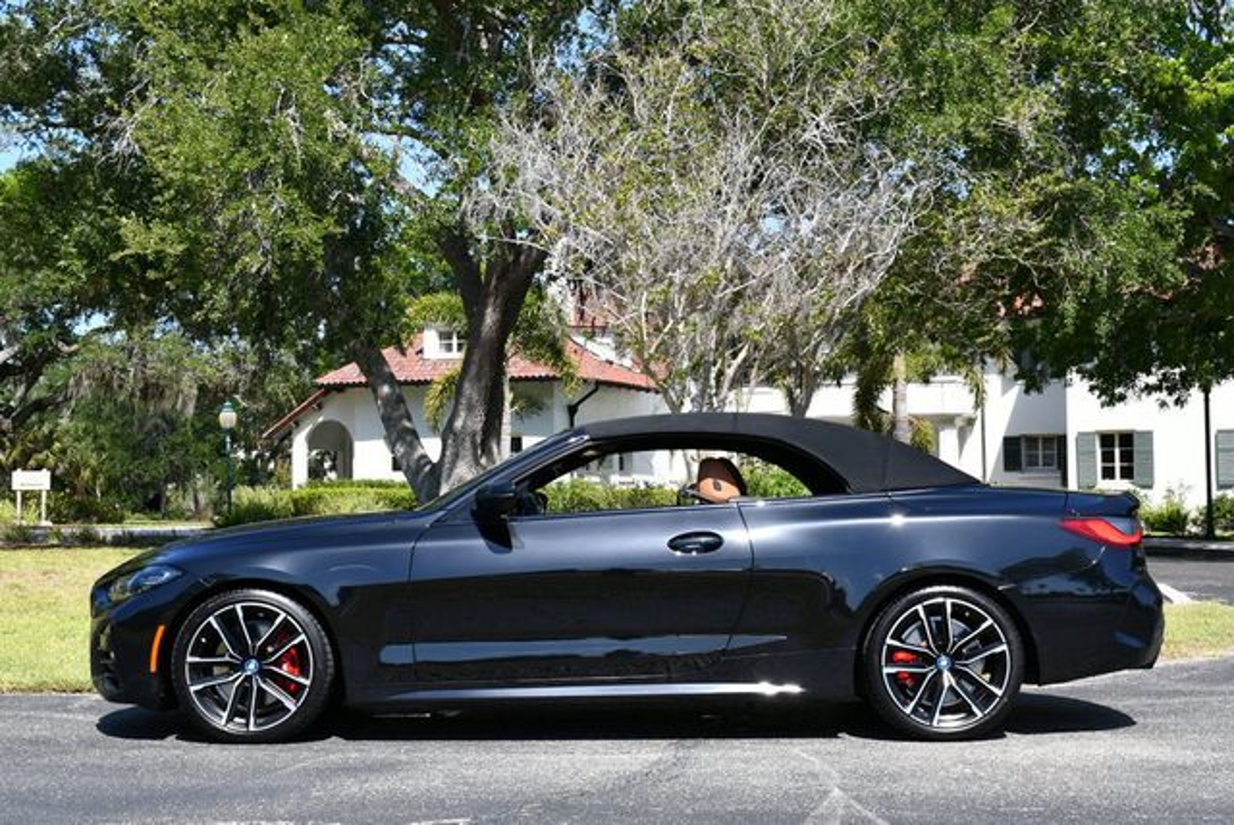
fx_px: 1784
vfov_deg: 26.0
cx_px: 617
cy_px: 412
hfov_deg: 38.2
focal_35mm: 52
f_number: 8
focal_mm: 26
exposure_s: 1/250
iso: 180
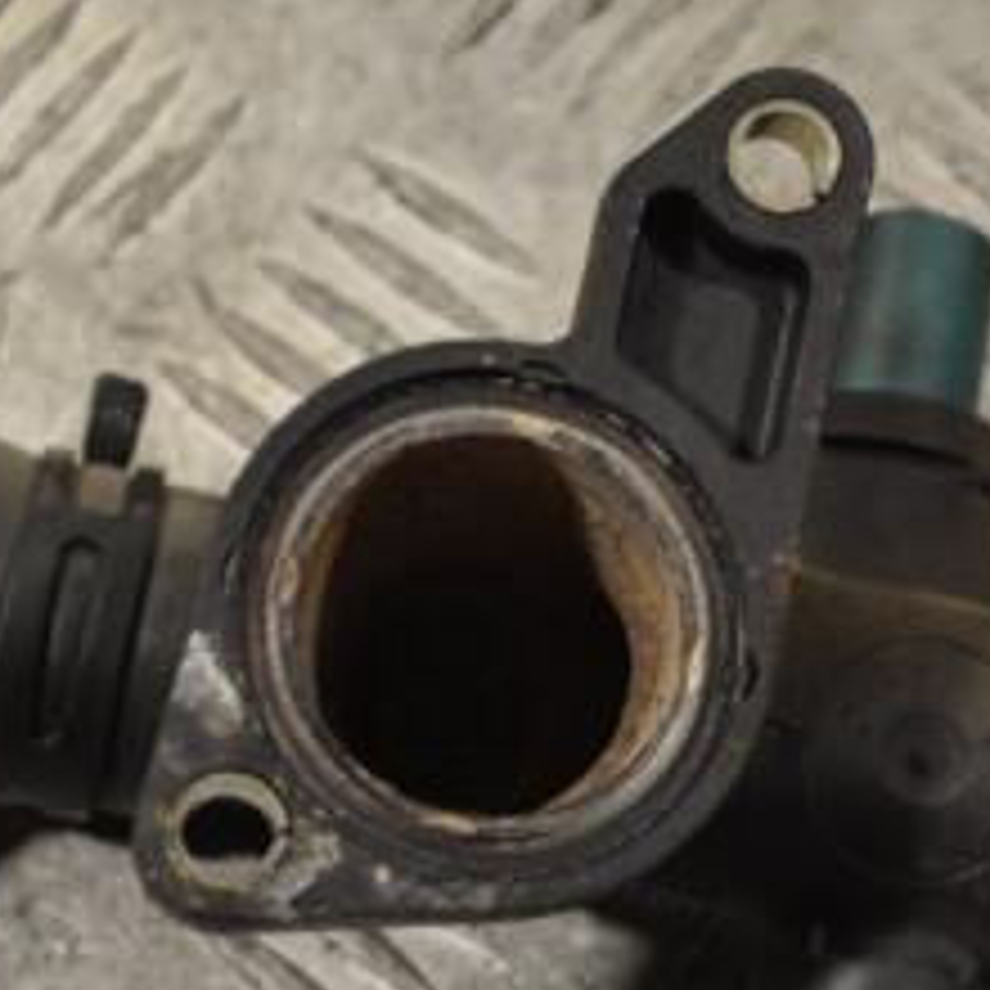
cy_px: 630
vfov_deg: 12.6
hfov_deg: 12.5
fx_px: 4498
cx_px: 639
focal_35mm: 139
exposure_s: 1/30
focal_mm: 40
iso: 110
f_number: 5.3
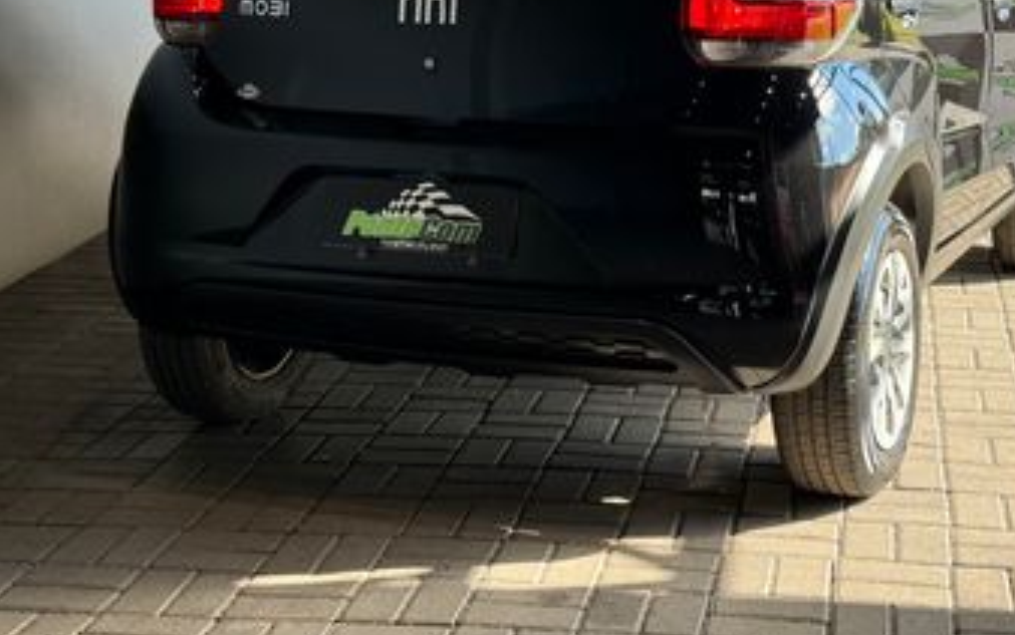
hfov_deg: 28.9
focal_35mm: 71
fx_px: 1965
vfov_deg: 18.2
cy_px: 129
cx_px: 599
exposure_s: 1/253
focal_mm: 6.76
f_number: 1.78
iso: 80
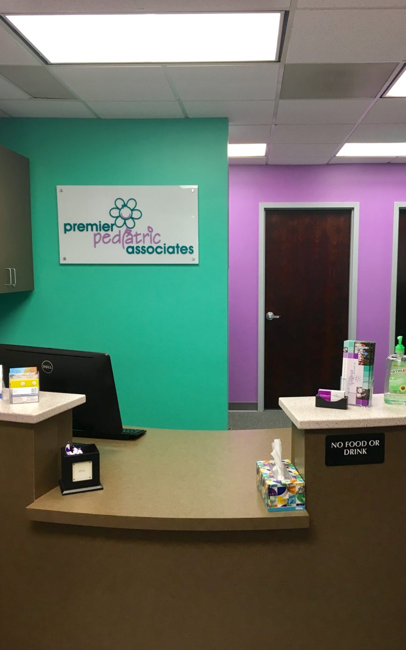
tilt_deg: -5.0
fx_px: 549
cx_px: 239
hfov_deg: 40.5
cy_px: 324
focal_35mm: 31
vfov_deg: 61.2
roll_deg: +0.6
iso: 64
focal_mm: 4.15
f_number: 2.2
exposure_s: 1/30
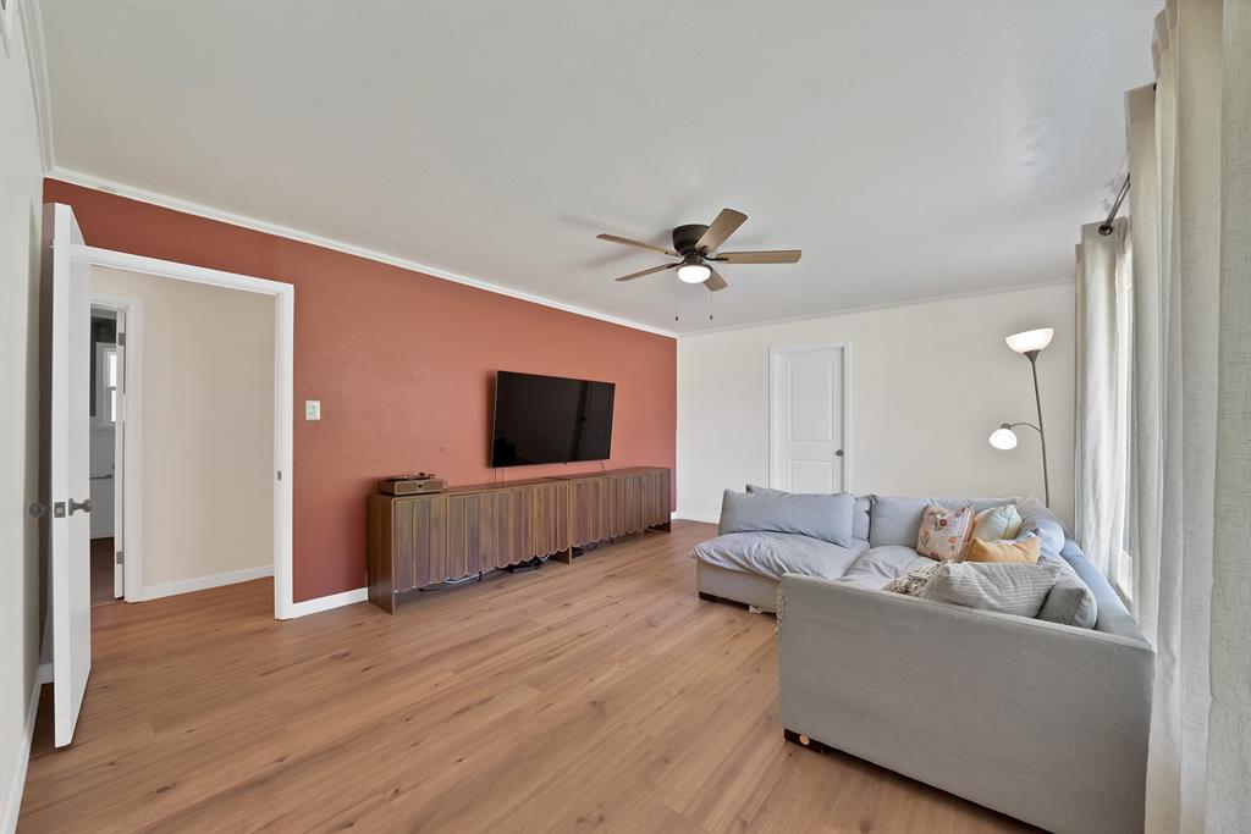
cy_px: 417
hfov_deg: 112.6
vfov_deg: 90.0
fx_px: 417
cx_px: 626
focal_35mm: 12
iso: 640
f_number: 9
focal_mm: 12
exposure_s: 1/3
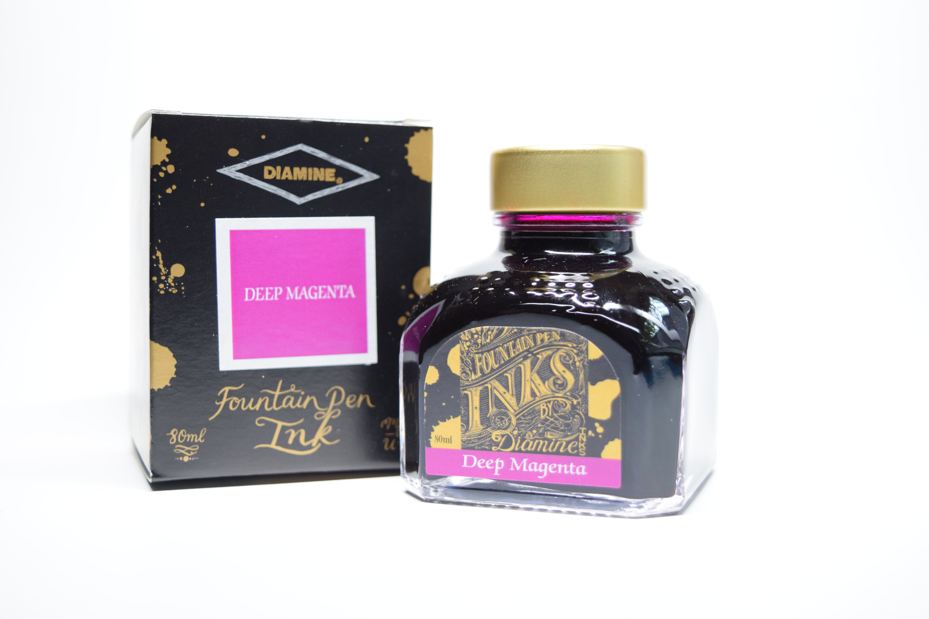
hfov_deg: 41.1
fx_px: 1239
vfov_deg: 28.1
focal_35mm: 48
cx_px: 464
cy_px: 310
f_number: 4.5
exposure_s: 1/60
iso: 640
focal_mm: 32
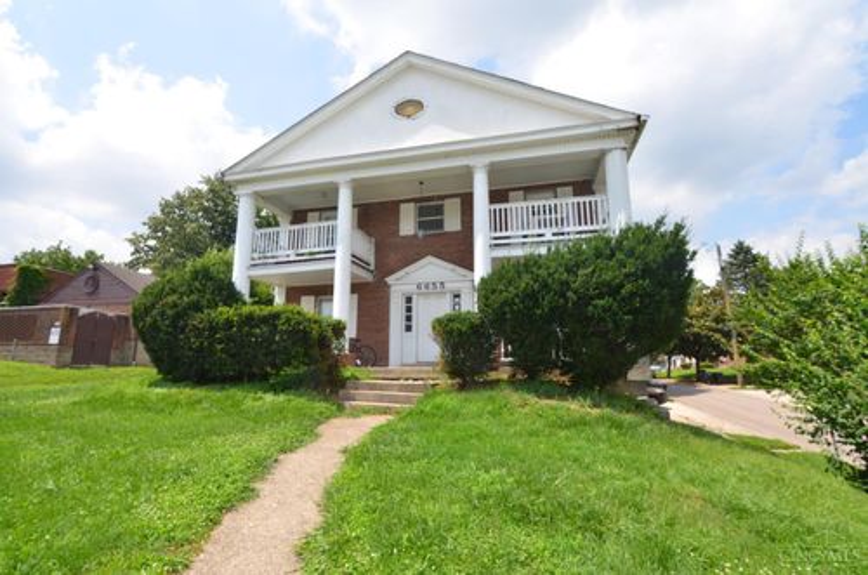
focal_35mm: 16
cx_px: 434
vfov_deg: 71.8
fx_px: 397
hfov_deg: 95.1
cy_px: 288
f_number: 8
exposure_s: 1/250
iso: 100
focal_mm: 11
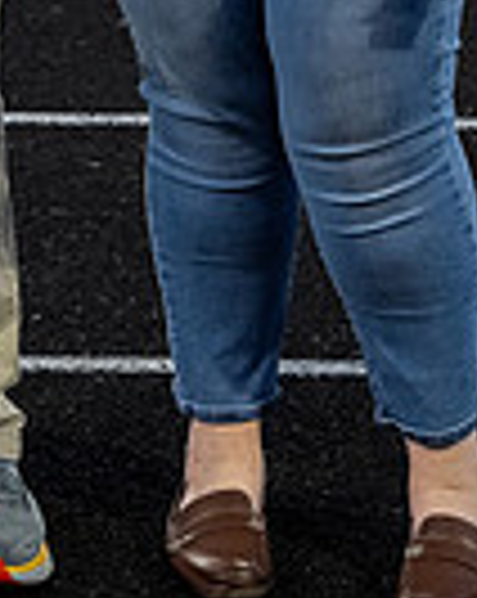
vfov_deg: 7.8
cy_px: -409
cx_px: 137
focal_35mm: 243
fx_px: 4298
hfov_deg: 6.3
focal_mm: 50
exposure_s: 1/320
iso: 1000
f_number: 3.5
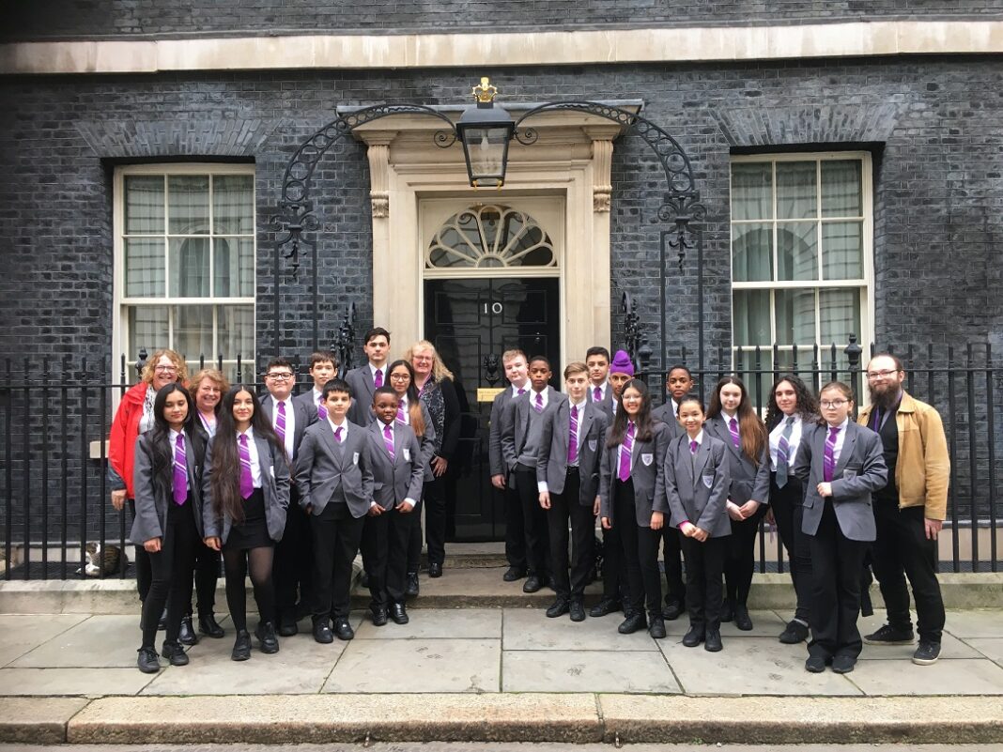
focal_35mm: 29
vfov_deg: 48.2
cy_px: 376
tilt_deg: +3.0
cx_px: 502
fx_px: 840
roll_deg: +0.2
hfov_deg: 61.7
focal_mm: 4.15
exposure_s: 1/33
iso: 32
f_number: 2.2
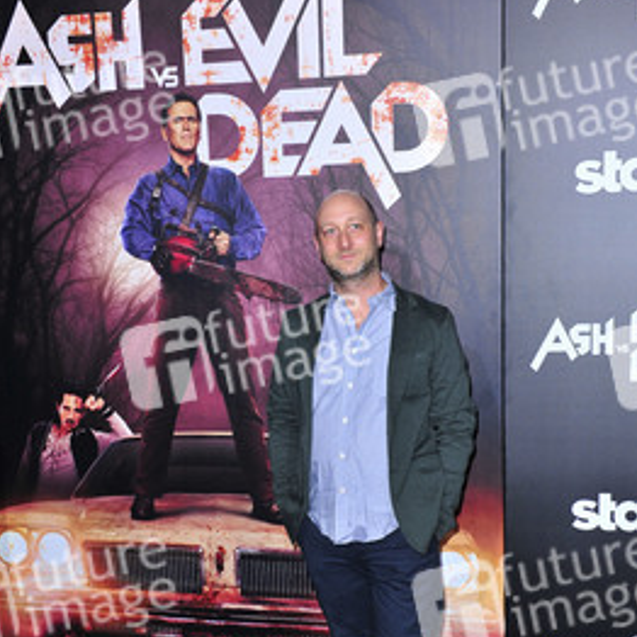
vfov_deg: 32.2
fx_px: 1083
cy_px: 474
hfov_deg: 32.8
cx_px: 317
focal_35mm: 52
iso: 640
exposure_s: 1/320
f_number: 5.6
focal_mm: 40
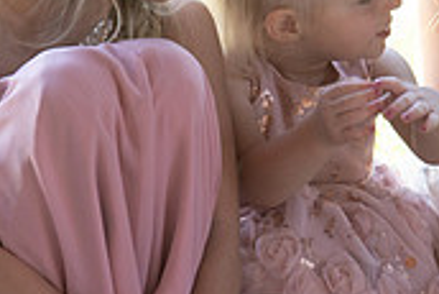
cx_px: 328
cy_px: 84
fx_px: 9312
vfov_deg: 1.8
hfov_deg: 2.7
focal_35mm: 763
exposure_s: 1/160
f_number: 6.3
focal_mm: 200
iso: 1000
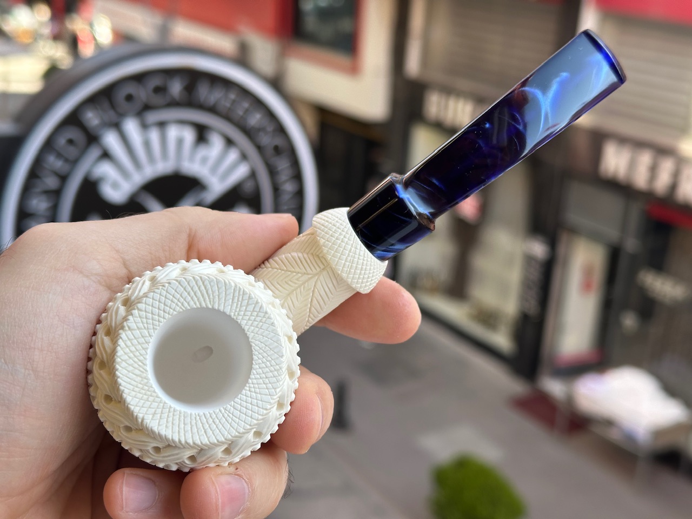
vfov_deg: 30.3
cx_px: 346
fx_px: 960
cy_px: 260
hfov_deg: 39.7
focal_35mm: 48
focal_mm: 6.86
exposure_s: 1/386
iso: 64
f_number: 1.78
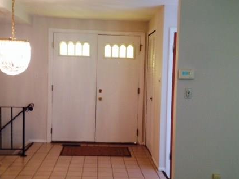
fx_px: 366
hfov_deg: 36.2
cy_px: 96
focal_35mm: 53
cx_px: 116
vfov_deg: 27.5
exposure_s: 1/20
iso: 80
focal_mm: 4.28
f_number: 2.4
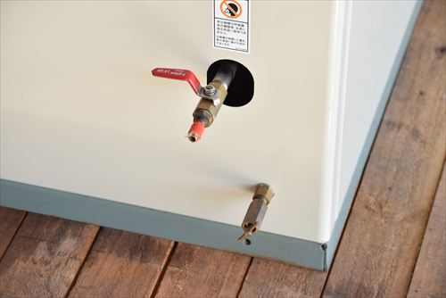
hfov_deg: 17.5
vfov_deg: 11.7
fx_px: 1450
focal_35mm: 117
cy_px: 149
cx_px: 223
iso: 1250
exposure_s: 1/1000
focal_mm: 78
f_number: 6.3
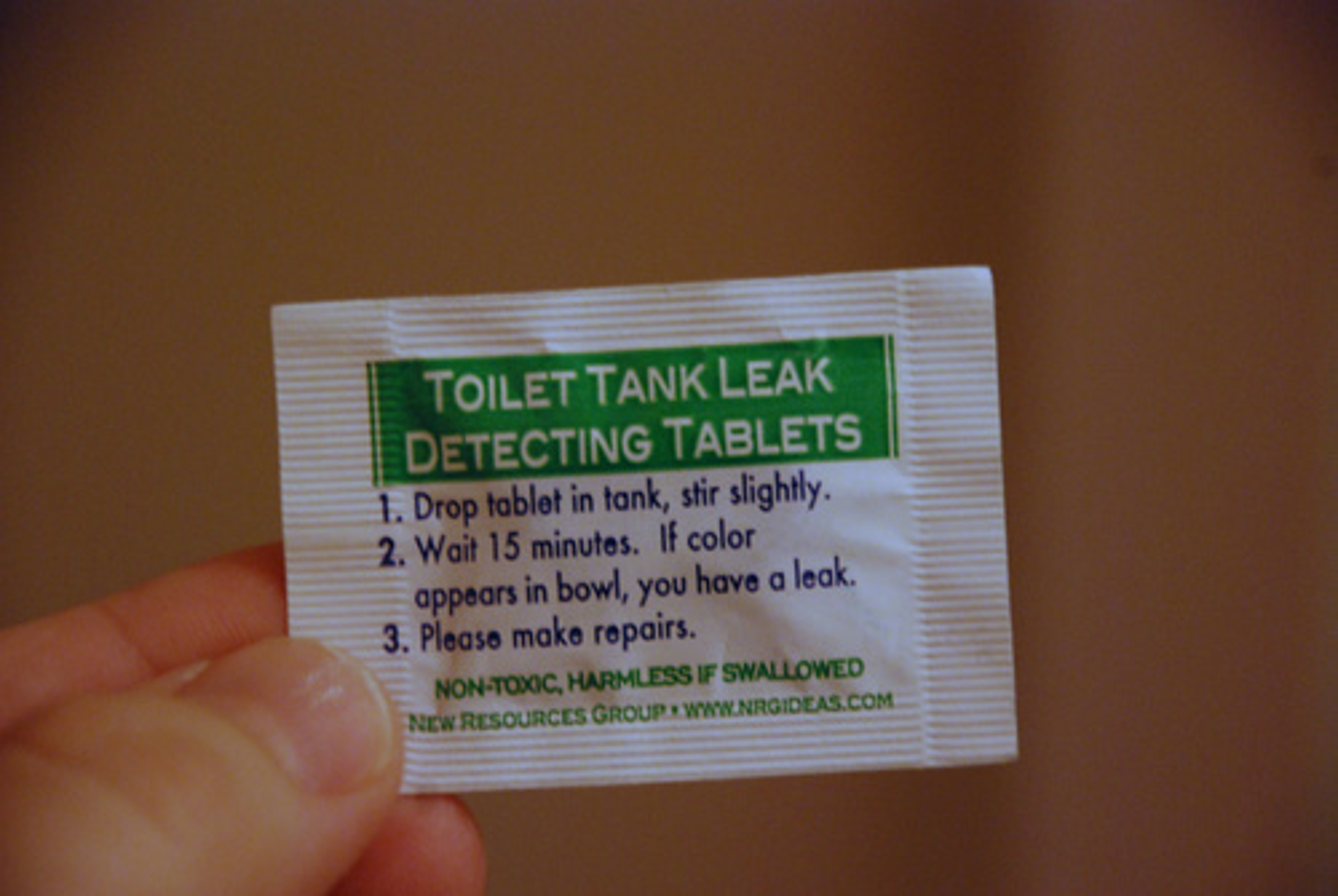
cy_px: 448
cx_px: 669
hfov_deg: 10.1
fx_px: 7537
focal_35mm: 202
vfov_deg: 6.8
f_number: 5.6
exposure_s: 1/40
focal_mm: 135
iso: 1600
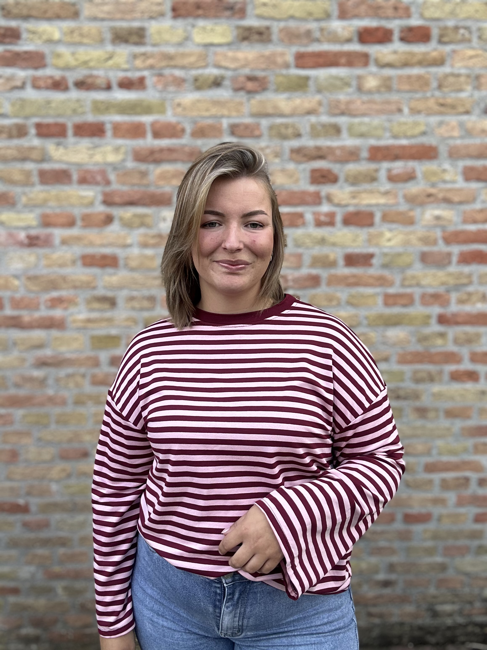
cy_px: 325
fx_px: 563
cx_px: 244
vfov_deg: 60.0
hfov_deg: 46.8
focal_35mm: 30
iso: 20
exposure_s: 1/122
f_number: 1.9
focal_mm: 2.69
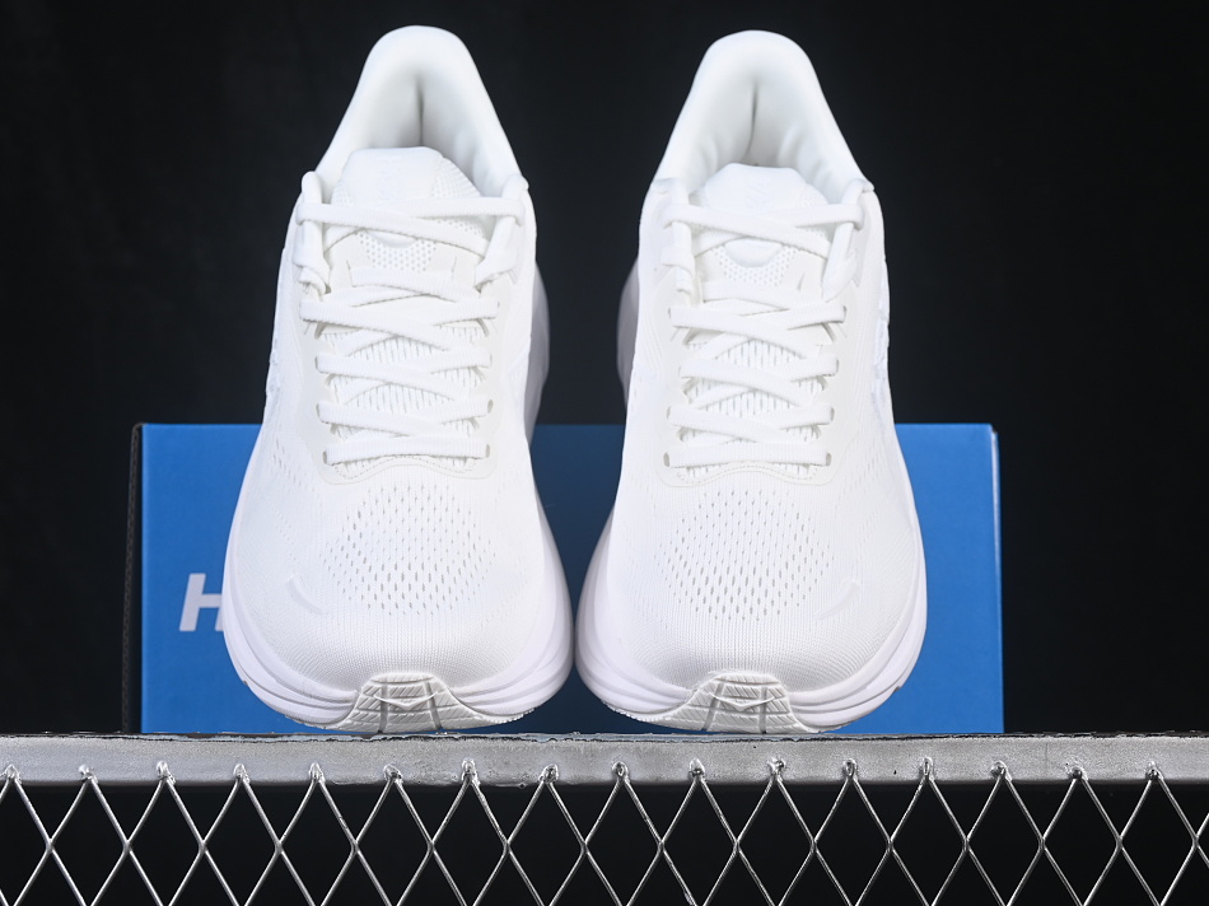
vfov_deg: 18.0
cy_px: 452
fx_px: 2863
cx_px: 585
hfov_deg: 23.8
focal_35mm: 82
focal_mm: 50
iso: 160
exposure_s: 1/80
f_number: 8
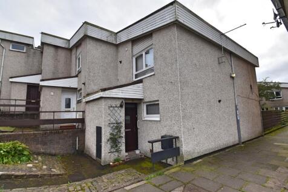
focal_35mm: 17
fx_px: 138
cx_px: 144
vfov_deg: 69.6
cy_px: 96
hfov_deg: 92.5
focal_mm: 11.5
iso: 100
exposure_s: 1/250
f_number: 8
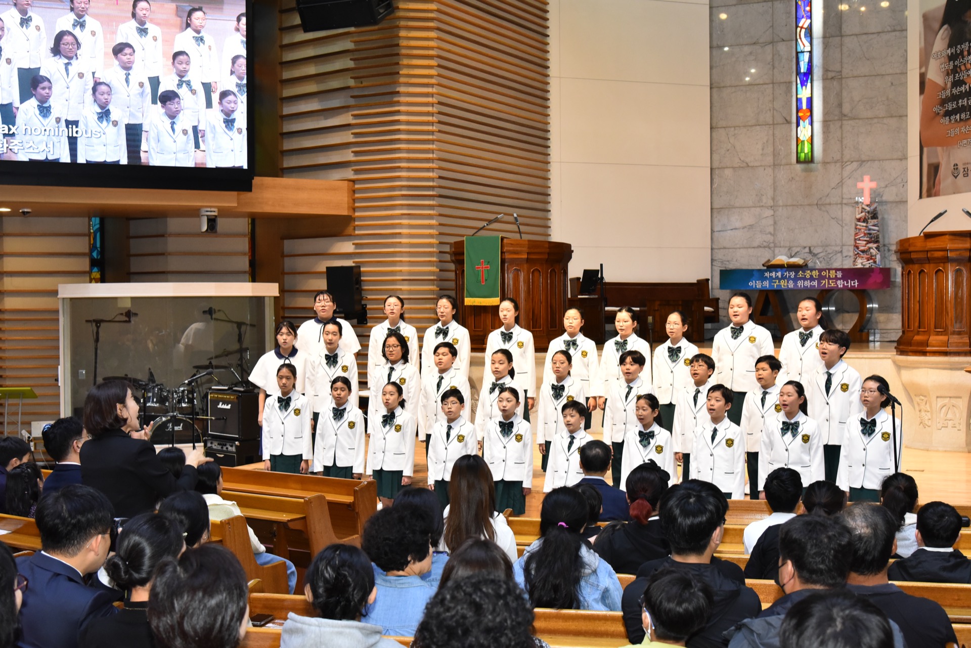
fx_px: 1241
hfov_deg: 42.7
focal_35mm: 46
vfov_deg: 29.3
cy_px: 324
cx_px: 486
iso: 3200
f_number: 5.6
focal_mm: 46
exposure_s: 1/125
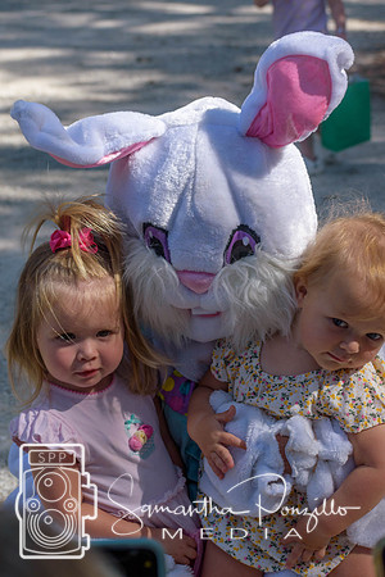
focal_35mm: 105
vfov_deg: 19.5
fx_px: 1684
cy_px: 288
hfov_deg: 13.0
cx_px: 192
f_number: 6.3
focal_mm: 70
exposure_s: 1/640
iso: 200
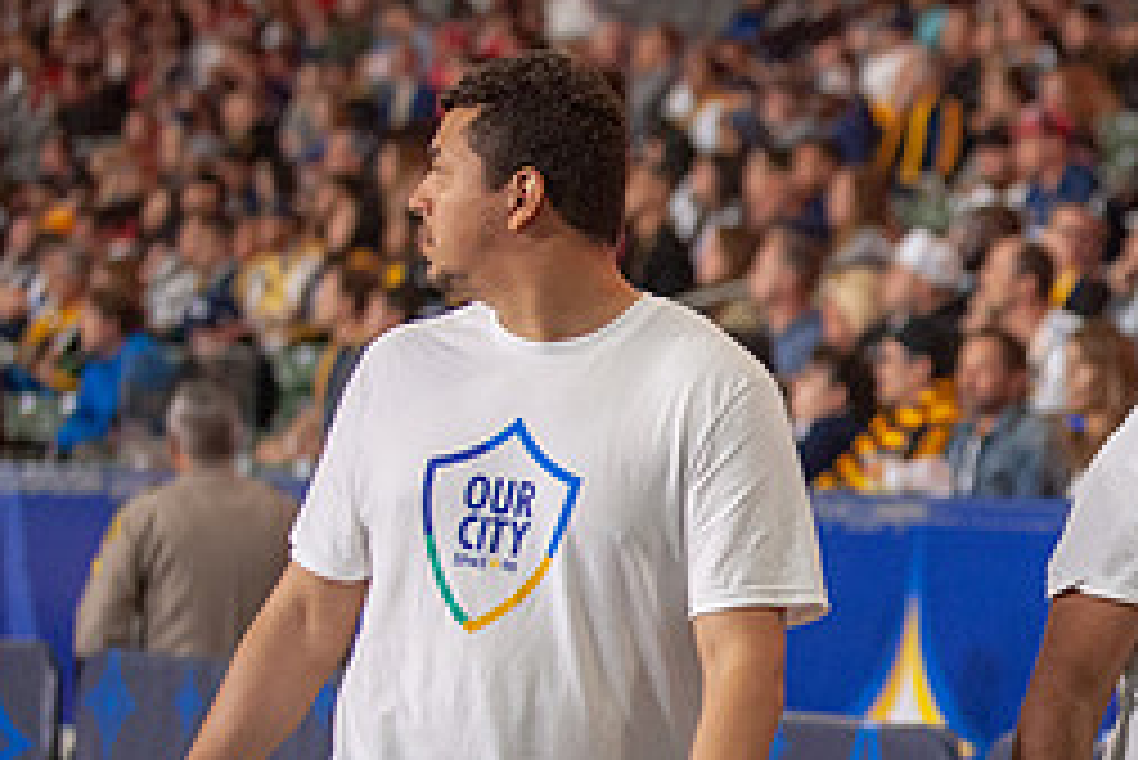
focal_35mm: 197
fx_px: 6231
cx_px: 1282
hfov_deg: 10.3
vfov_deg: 7.0
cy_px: 495
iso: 3200
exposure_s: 1/1250
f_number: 2.8
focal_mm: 86
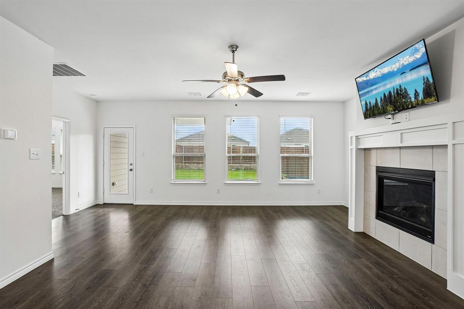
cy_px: 154
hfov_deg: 100.4
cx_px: 232
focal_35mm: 15
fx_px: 193
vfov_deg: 77.3
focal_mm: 10
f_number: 8
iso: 400
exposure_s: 1/60
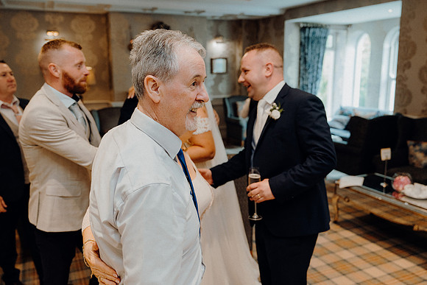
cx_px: 214
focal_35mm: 33
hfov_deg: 57.2
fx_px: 391
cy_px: 142
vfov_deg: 40.0
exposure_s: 1/160
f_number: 3.5
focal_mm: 33
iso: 1250
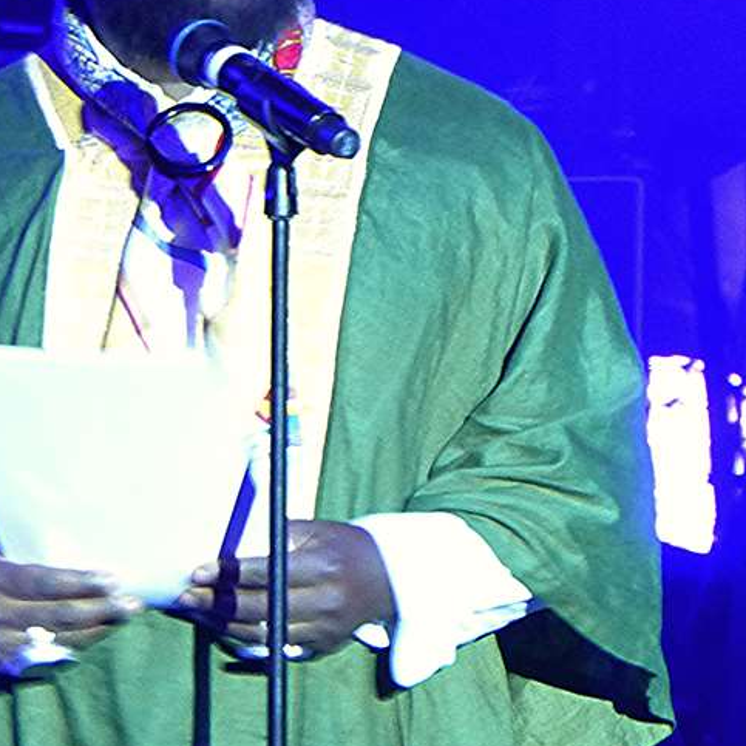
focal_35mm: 397
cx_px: 239
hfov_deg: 4.4
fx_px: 9680
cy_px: 329
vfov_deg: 4.4
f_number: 2.8
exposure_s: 1/6
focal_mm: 39.1
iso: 400
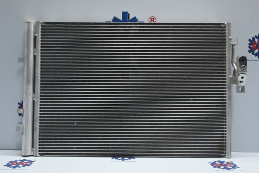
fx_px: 264
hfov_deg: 52.2
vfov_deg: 36.2
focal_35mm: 37
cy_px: 86
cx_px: 130
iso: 400
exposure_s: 1/40
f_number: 4.2
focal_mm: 24.5
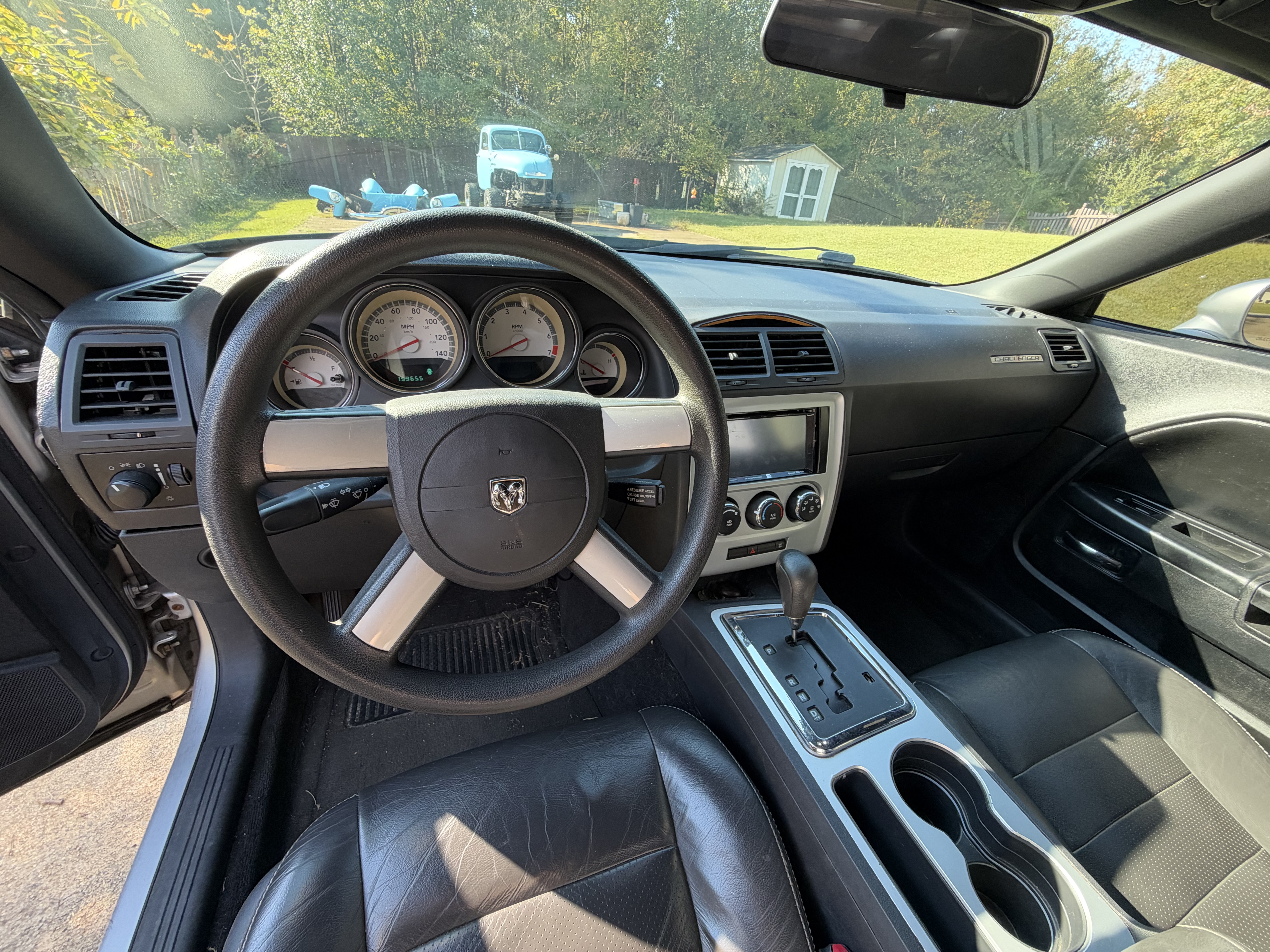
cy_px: 476
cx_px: 635
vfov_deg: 85.7
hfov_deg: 102.1
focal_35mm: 14
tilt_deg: -30.2
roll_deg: -5.7
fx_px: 514
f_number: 2.2
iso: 100
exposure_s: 1/121
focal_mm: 2.22
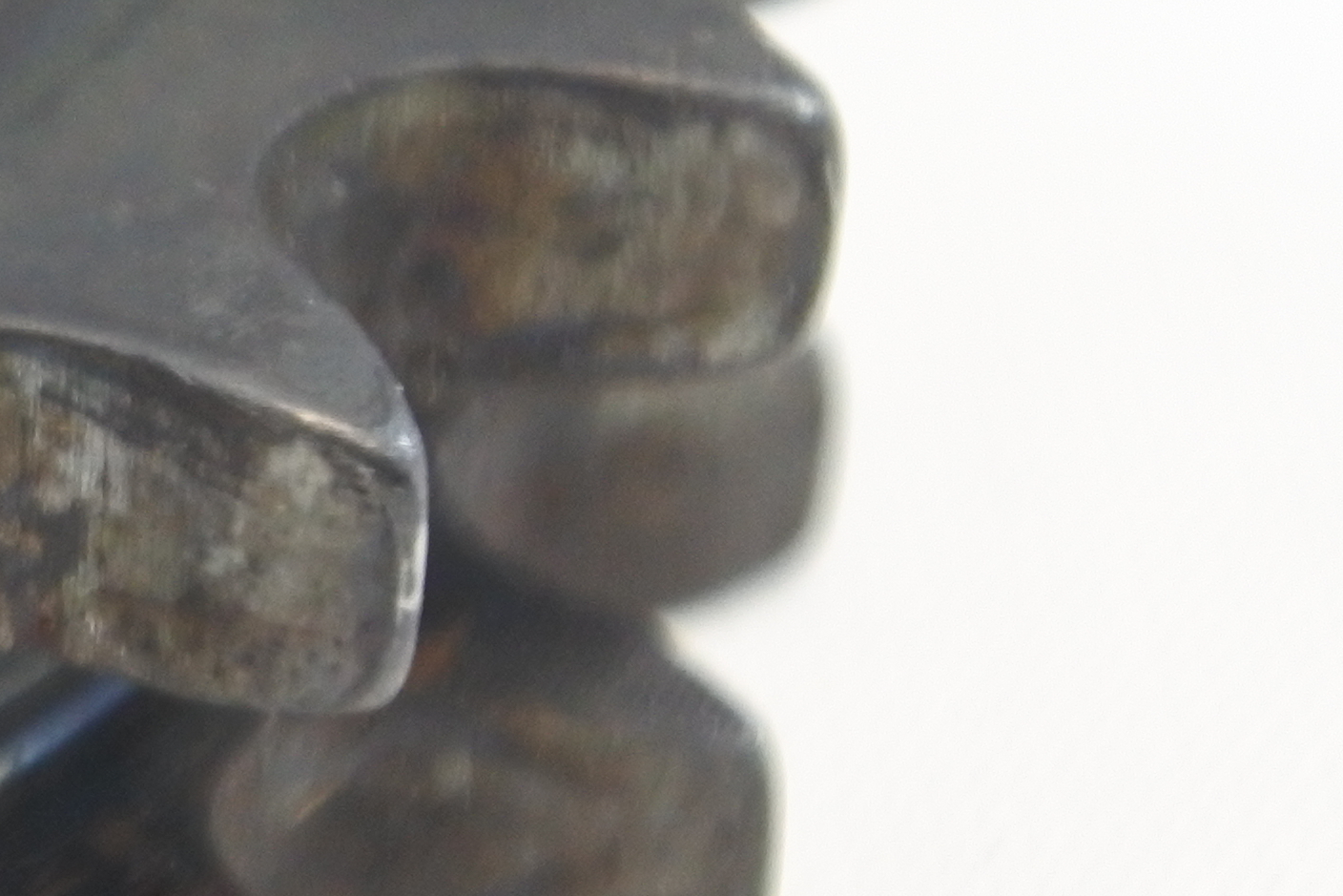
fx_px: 9588
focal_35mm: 257
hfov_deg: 7.8
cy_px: 343
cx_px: -1046
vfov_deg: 5.3
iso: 800
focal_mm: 24.4
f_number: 5.3
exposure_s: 1/80
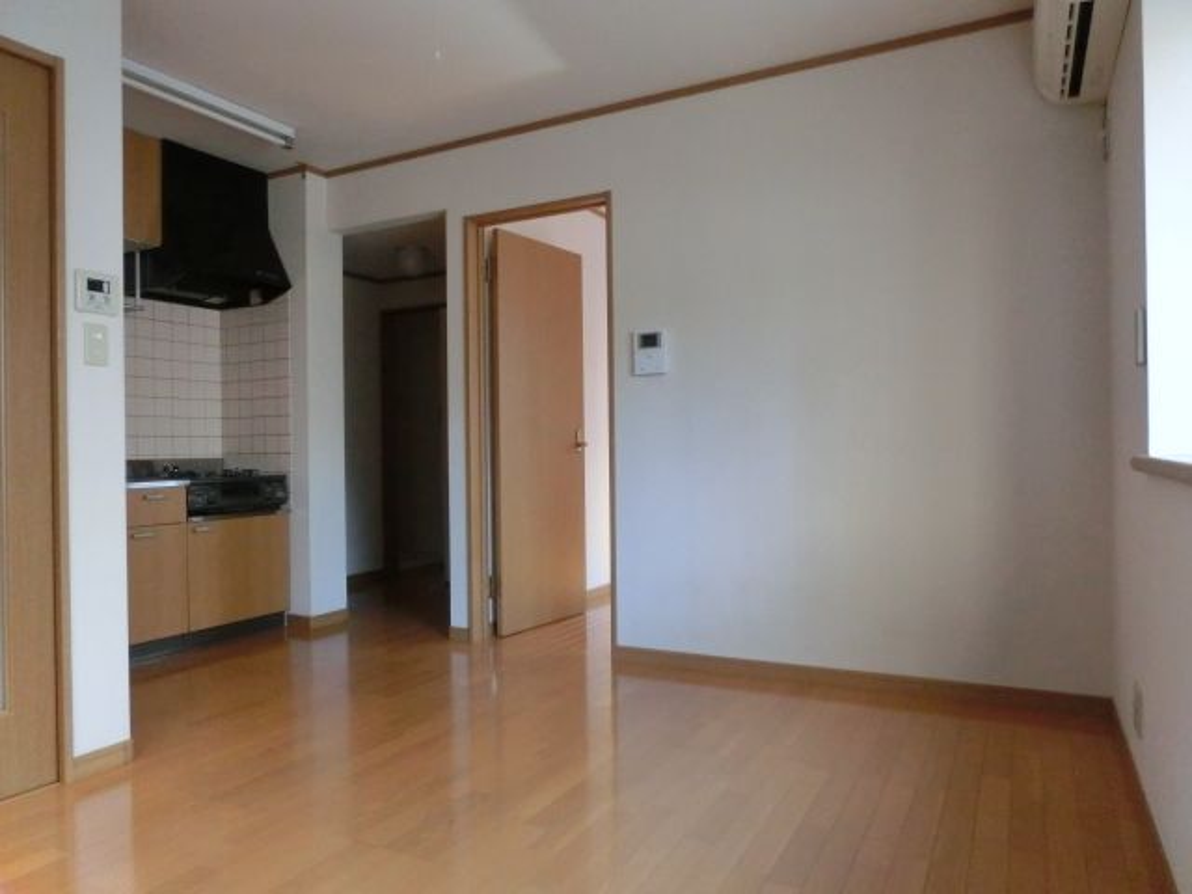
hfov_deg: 71.6
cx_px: 596
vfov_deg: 56.8
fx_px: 826
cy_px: 447
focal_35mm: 24
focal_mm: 4.24
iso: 640
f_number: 3
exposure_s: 1/125
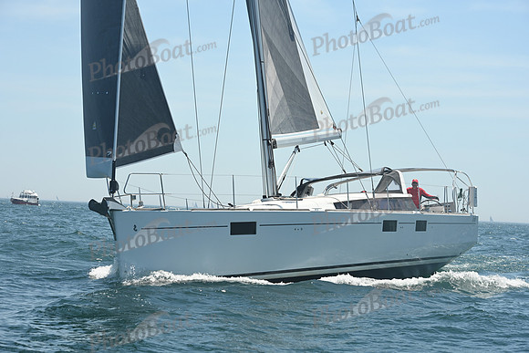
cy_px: 176
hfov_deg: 19.5
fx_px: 1543
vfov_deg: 13.0
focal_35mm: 105
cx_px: 264
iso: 320
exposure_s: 1/1000
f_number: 9
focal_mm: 105
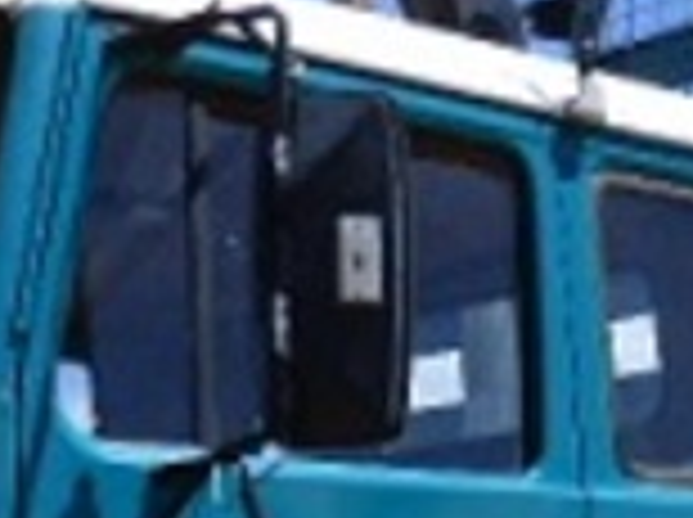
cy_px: 716
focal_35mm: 104
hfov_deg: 18.6
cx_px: 634
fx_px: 2079
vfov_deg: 13.6
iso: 100
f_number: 2.8
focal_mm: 3.58
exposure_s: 1/1600
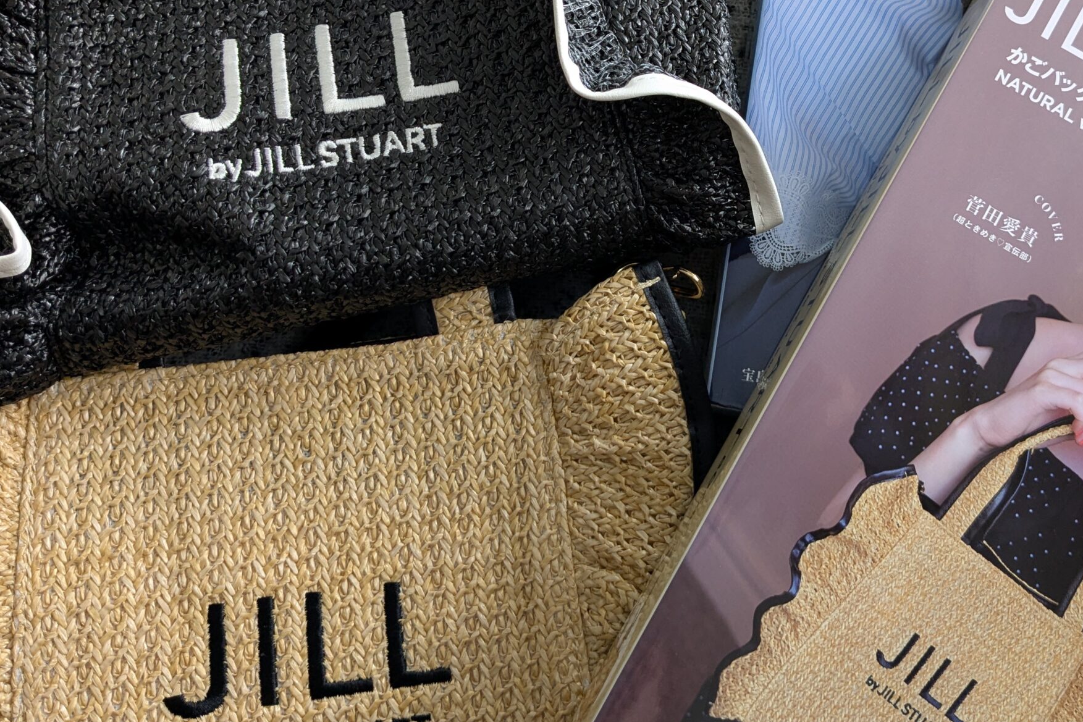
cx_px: 662
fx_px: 1233
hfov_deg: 47.1
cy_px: 233
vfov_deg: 32.3
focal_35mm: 41
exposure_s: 1/99.9
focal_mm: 4.38
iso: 128
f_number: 1.73
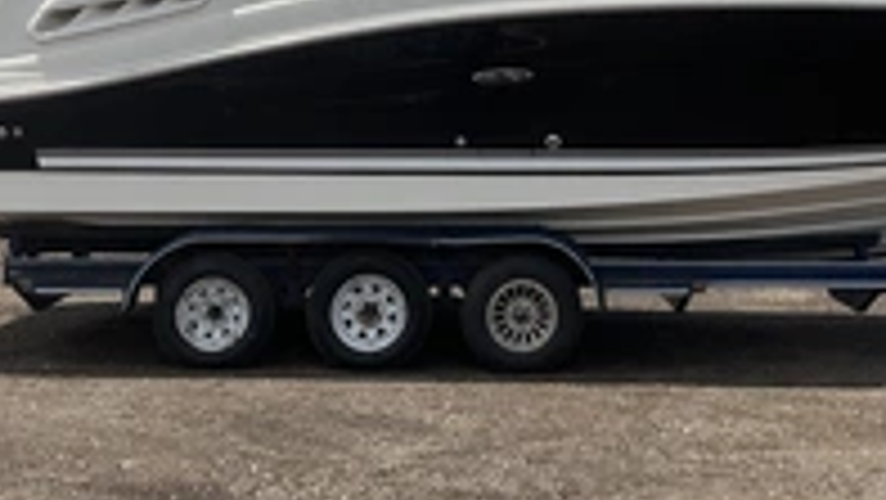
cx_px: 567
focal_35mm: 64
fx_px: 1504
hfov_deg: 32.6
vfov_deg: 18.5
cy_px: 50
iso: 25
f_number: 1.8
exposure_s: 1/2801
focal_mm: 3
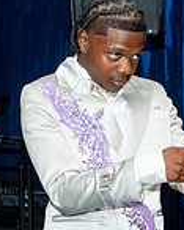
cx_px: -5
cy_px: 284
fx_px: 1210
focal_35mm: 178
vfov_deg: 10.6
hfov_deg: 8.6
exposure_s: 1/125
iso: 640
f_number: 3.5
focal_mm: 30
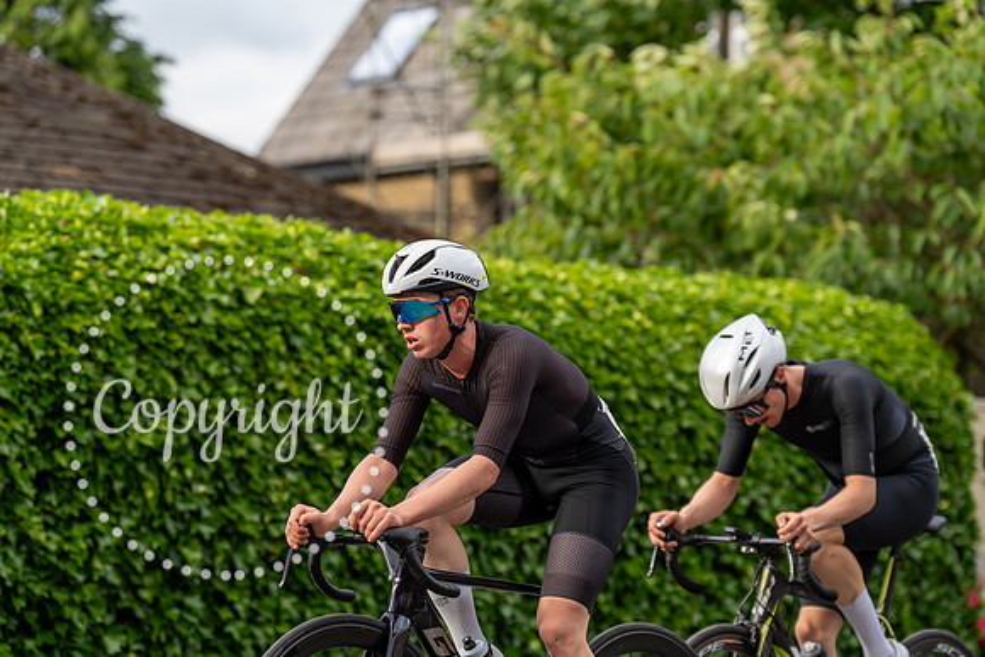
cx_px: 492
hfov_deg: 16.1
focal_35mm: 127
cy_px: 328
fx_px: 3476
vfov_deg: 10.8
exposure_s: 1/800
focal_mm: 127
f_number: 3.5
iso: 400
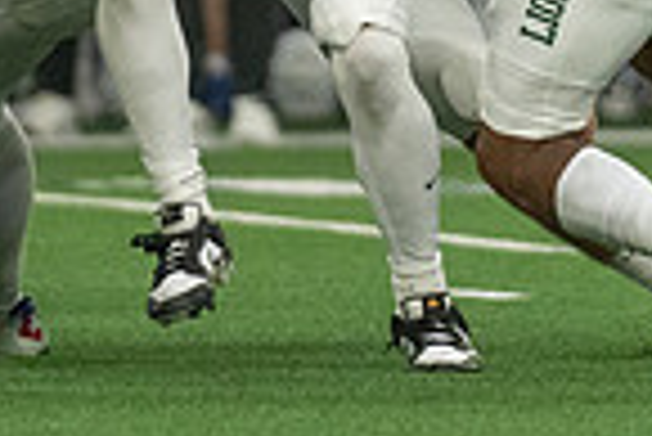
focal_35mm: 1092
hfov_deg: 1.9
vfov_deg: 1.3
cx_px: 329
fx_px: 19797
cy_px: -359
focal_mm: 200
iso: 4000
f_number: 2.8
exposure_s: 1/1250
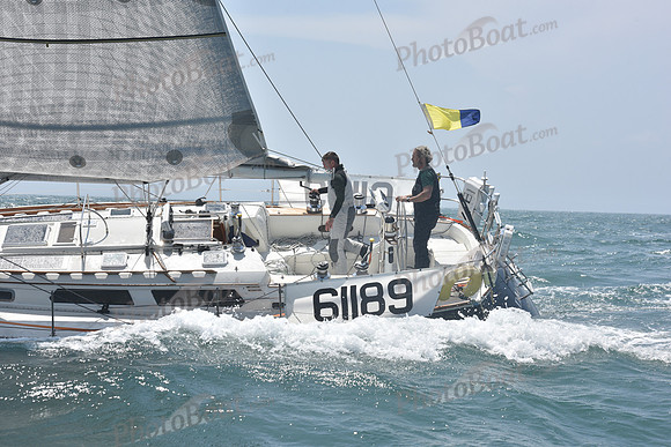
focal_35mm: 86
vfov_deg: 15.9
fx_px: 1603
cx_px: 336
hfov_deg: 23.6
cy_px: 224
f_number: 10
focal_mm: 86
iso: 320
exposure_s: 1/1000
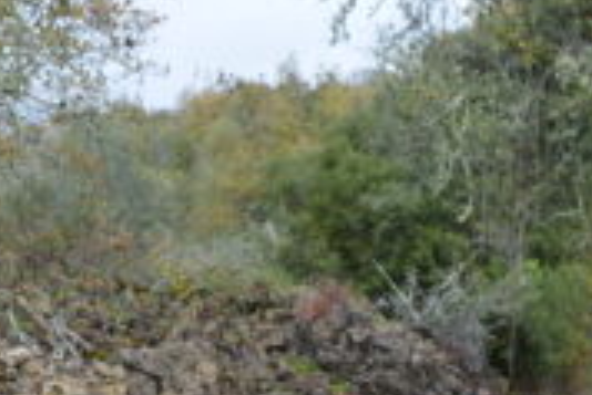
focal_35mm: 139
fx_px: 2288
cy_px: 398
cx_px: 289
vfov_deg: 9.8
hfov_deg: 14.7
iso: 200
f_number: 7.1
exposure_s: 1/200
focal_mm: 22
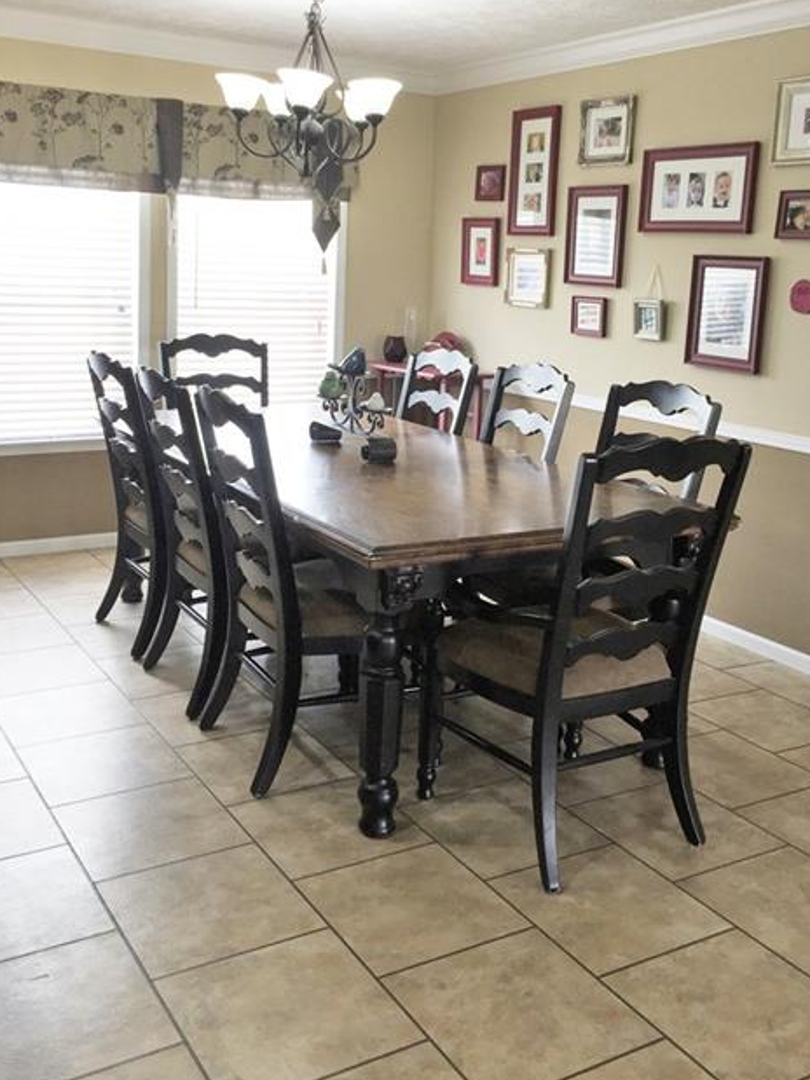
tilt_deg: -7.2
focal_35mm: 36
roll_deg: -2.0
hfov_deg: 39.6
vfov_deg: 51.1
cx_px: 396
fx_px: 1124
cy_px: 436
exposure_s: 1/40
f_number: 2.2
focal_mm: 4.15
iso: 32
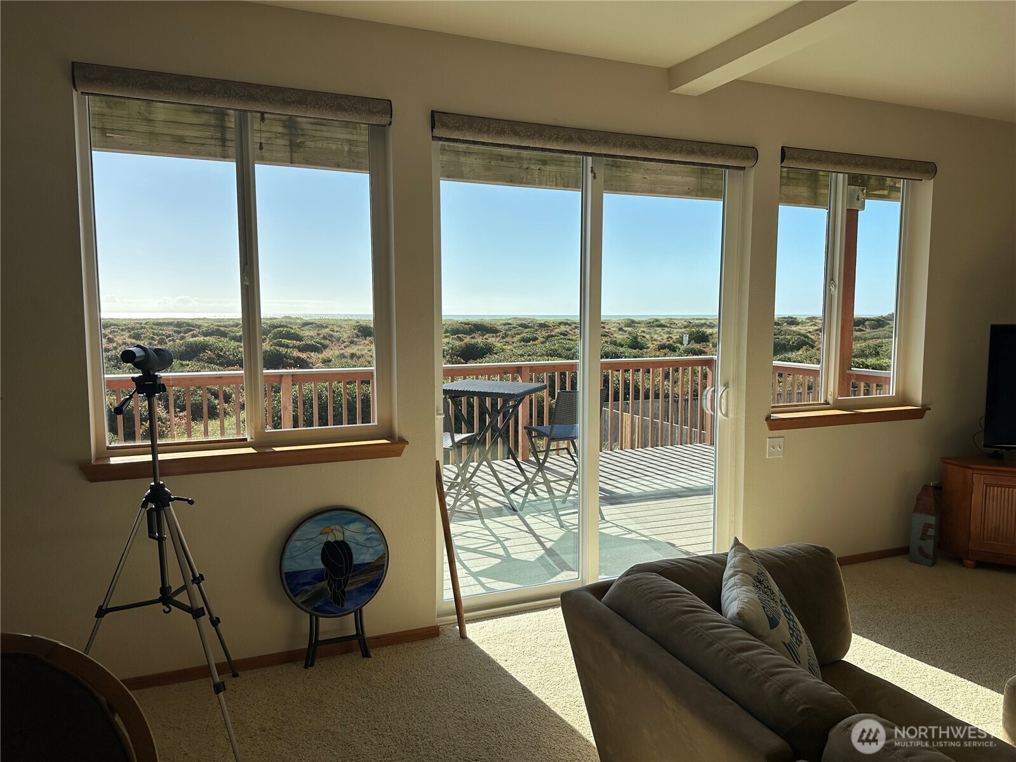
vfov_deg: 56.8
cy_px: 381
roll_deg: -0.1
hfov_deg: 71.6
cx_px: 508
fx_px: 704
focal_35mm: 24
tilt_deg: -5.3
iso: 80
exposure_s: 1/3155
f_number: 1.78
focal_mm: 6.86
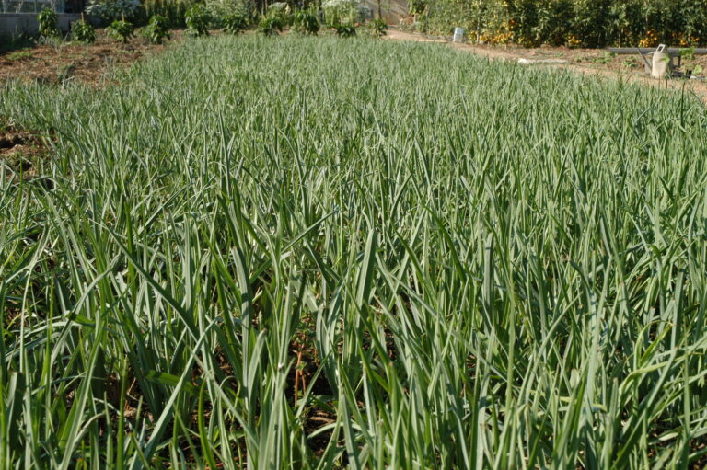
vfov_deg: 25.7
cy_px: 235
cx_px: 354
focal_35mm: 52
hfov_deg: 37.9
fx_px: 1030
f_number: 11
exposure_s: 1/250
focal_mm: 35
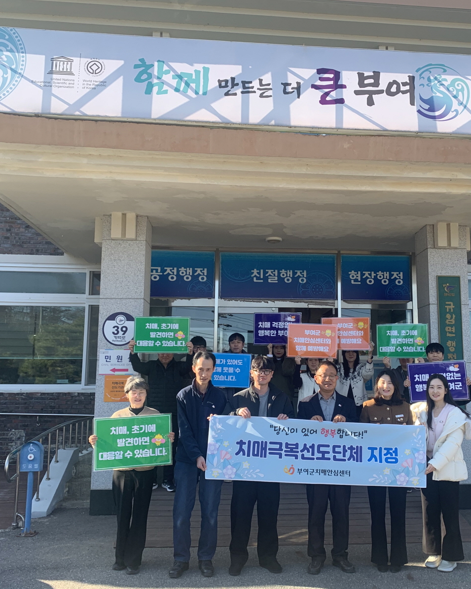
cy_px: 295
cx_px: 302
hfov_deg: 42.9
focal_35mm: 34
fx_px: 593
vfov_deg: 52.8
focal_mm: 4.25
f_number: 1.8
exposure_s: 1/455
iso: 25
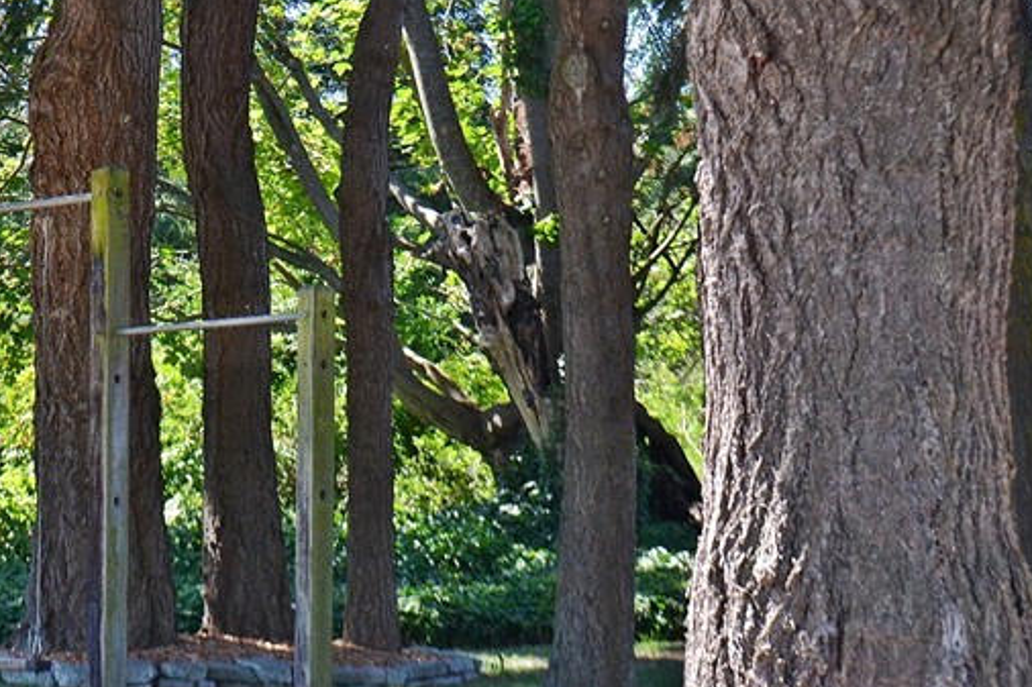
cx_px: 190
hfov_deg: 17.5
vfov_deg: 11.8
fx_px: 3324
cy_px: 273
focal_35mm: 116
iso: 720
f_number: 5
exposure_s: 1/500
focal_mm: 36
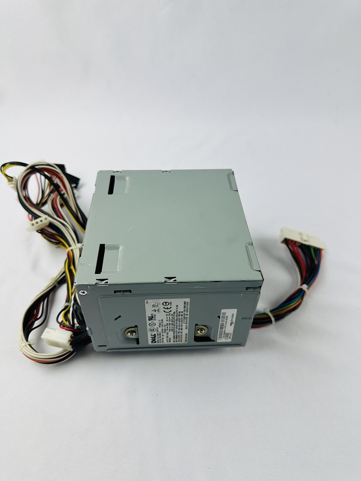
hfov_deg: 56.8
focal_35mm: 24
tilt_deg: -49.7
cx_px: 180
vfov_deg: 71.6
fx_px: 334
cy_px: 240
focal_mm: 6.86
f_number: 1.78
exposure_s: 1/141
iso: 64
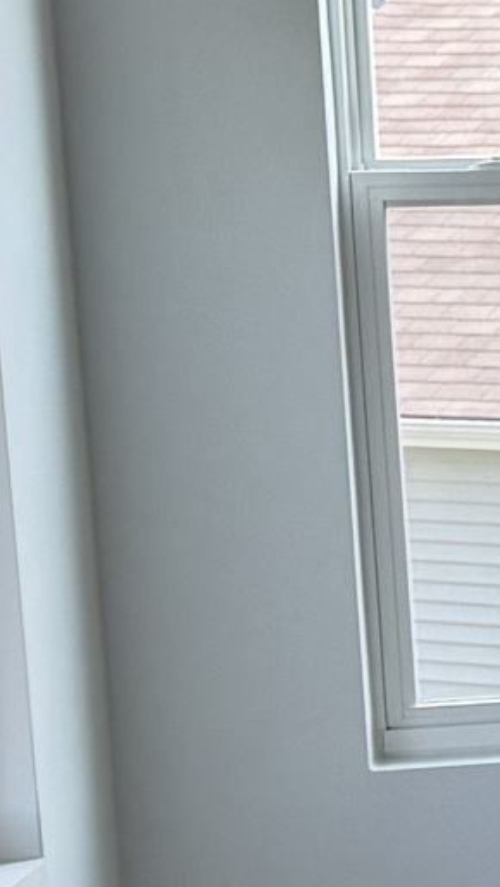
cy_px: 474
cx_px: 2014
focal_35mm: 156
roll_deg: +1.1
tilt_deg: -5.7
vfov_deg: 13.8
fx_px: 3674
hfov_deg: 6.3
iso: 100
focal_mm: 6.76
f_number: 1.78
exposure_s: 1/401
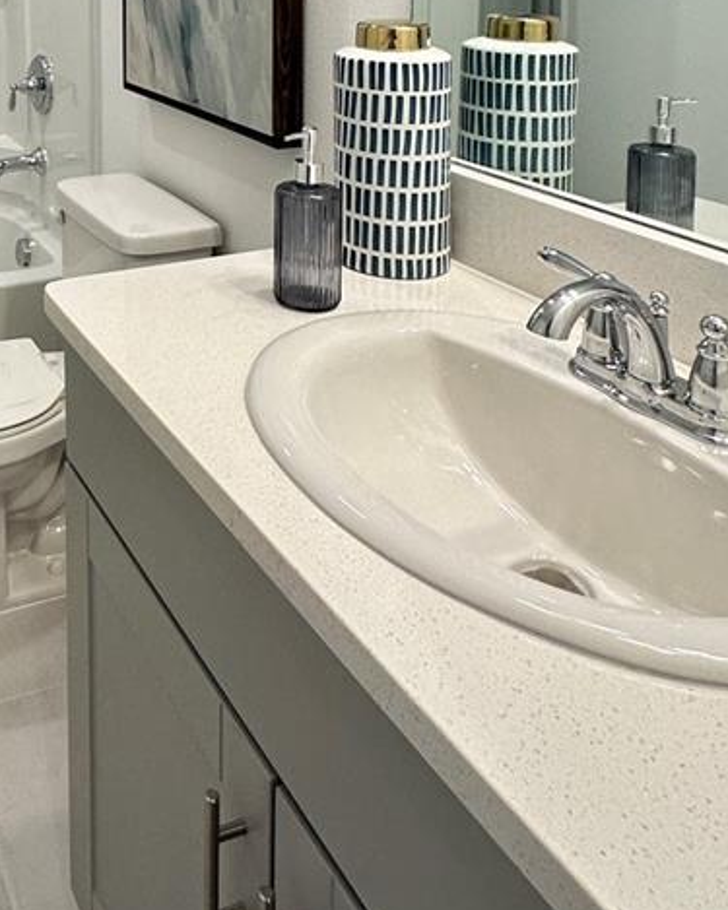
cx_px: 19
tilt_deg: -4.2
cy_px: -10
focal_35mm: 35
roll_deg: +0.6
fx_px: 943
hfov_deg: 38.1
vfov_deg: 43.7
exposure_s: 1/120
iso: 160
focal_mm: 2.22
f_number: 2.2
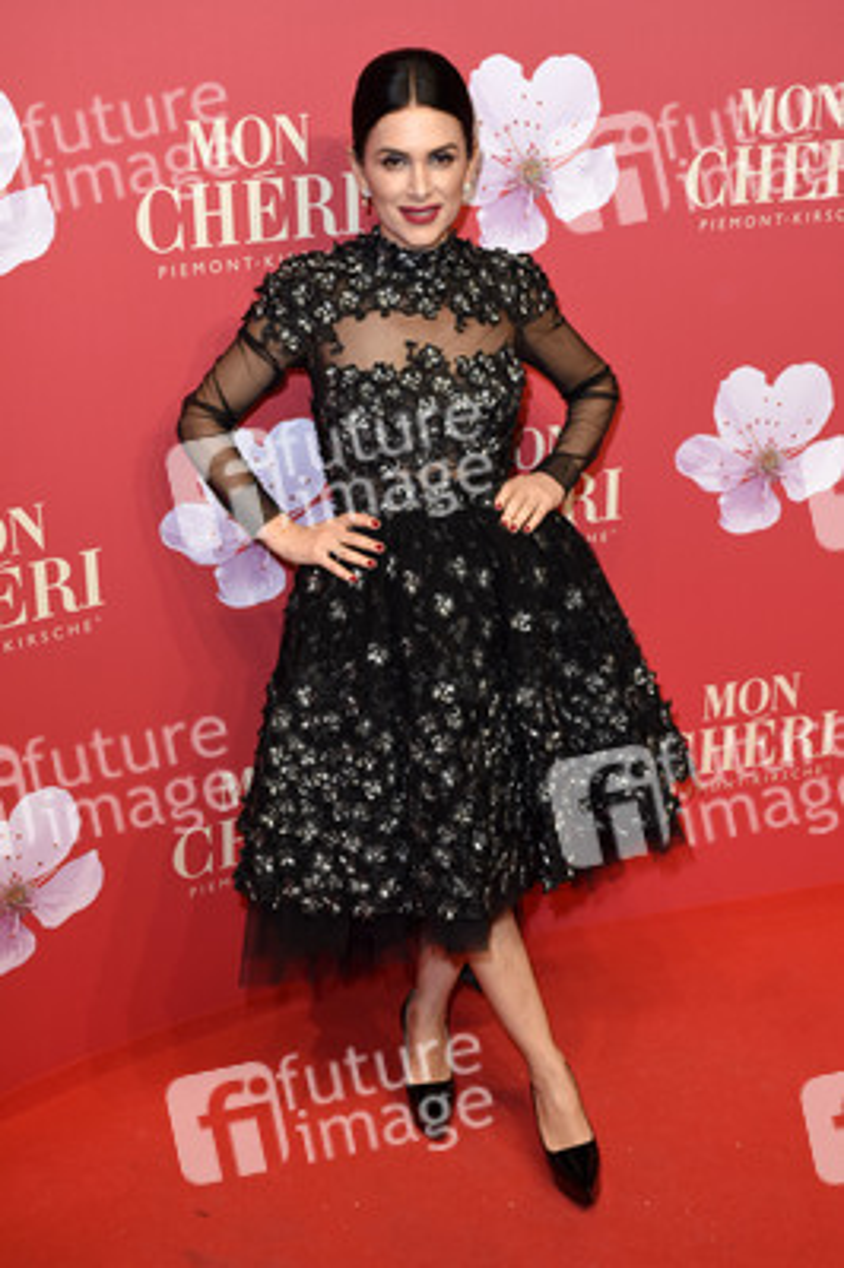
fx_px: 1796
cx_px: 422
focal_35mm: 51
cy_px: 634
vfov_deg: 38.9
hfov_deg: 26.4
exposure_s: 1/125
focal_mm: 34
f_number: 6.3
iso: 640
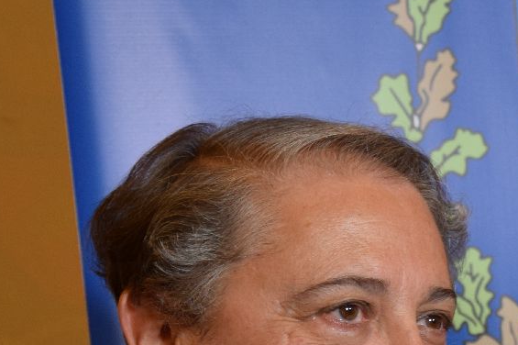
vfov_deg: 8.8
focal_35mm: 153
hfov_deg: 13.3
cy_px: 418
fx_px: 2200
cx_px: 446
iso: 560
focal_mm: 32
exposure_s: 1/80
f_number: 4.2
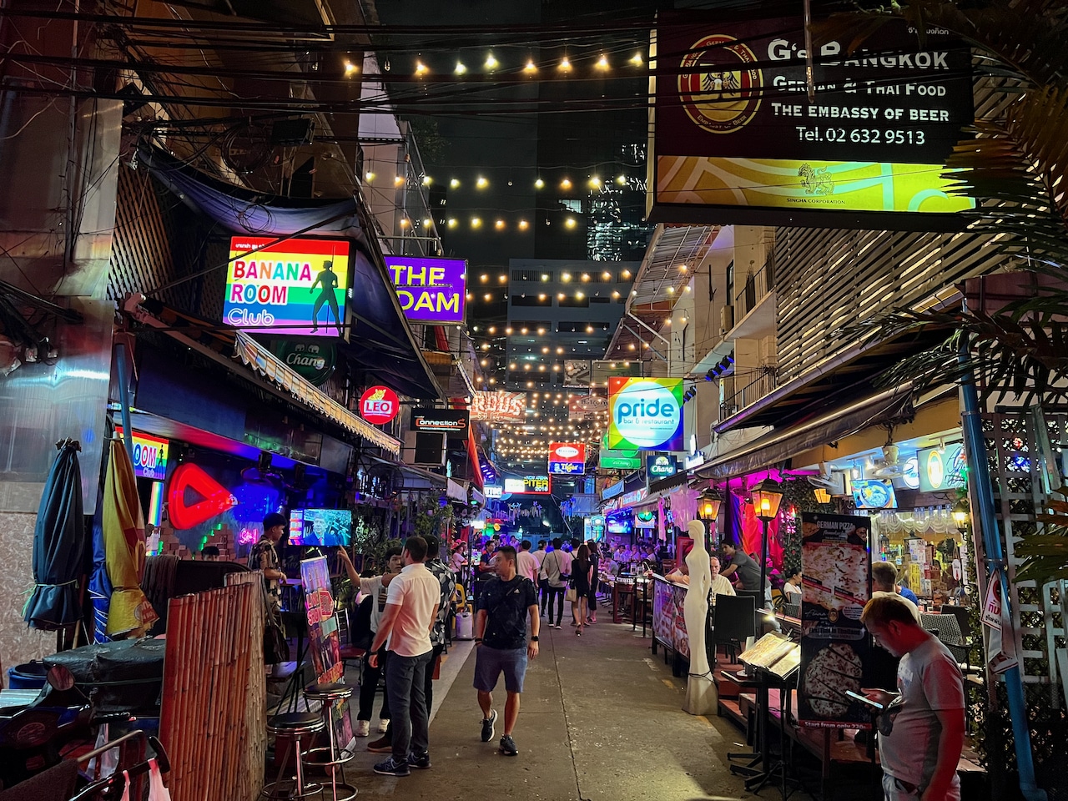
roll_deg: -1.8
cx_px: 534
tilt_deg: +9.5
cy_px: 400
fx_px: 802
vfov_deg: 53.1
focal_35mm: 26
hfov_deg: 67.3
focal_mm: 5.7
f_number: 1.5
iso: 500
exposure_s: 1/50
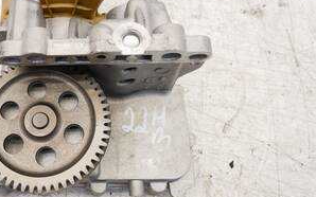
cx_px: 63
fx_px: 353
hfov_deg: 45.7
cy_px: 73
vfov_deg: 31.1
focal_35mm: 41
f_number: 3.5
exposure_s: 1/60
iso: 400
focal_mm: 12
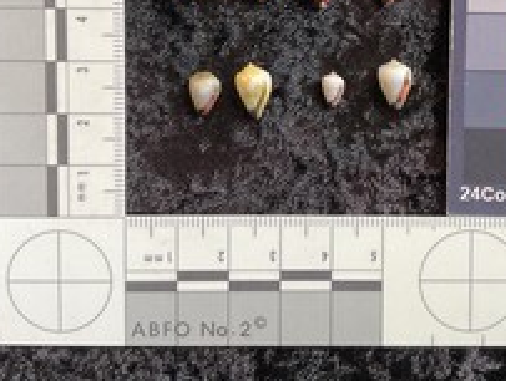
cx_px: 327
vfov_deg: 28.4
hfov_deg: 37.8
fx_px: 732
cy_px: 61
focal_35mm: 50
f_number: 1.8
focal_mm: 3
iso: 40
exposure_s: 1/50
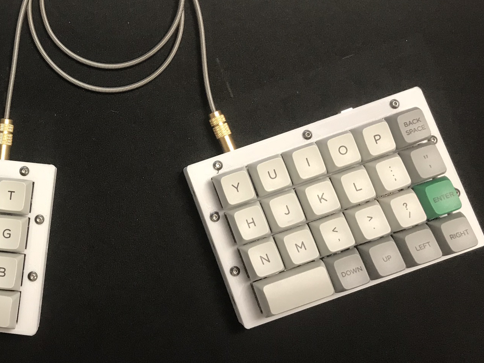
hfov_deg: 40.4
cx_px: 100
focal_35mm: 45
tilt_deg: -83.0
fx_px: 629
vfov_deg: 32.0
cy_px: 125
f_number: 1.8
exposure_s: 1/20
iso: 40
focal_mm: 3.99
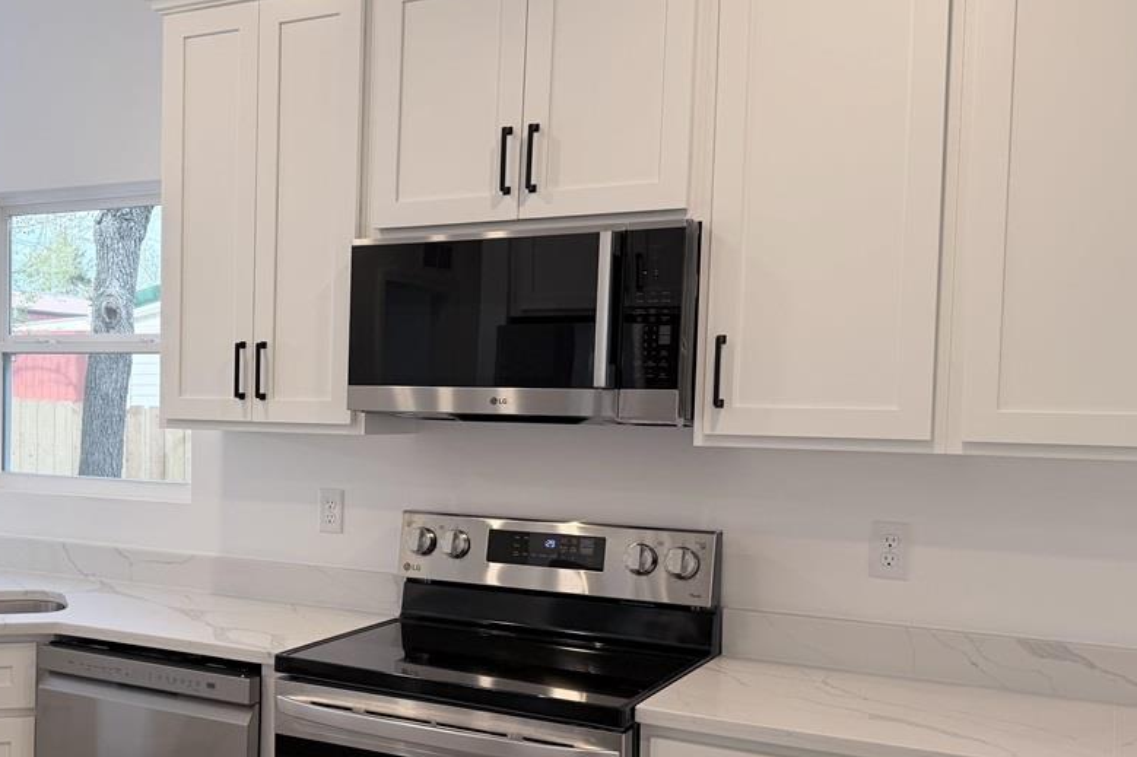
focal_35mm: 41
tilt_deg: -3.2
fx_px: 1295
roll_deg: -1.0
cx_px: 261
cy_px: 454
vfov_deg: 32.5
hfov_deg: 45.5
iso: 80
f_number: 1.78
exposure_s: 1/140
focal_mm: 6.76
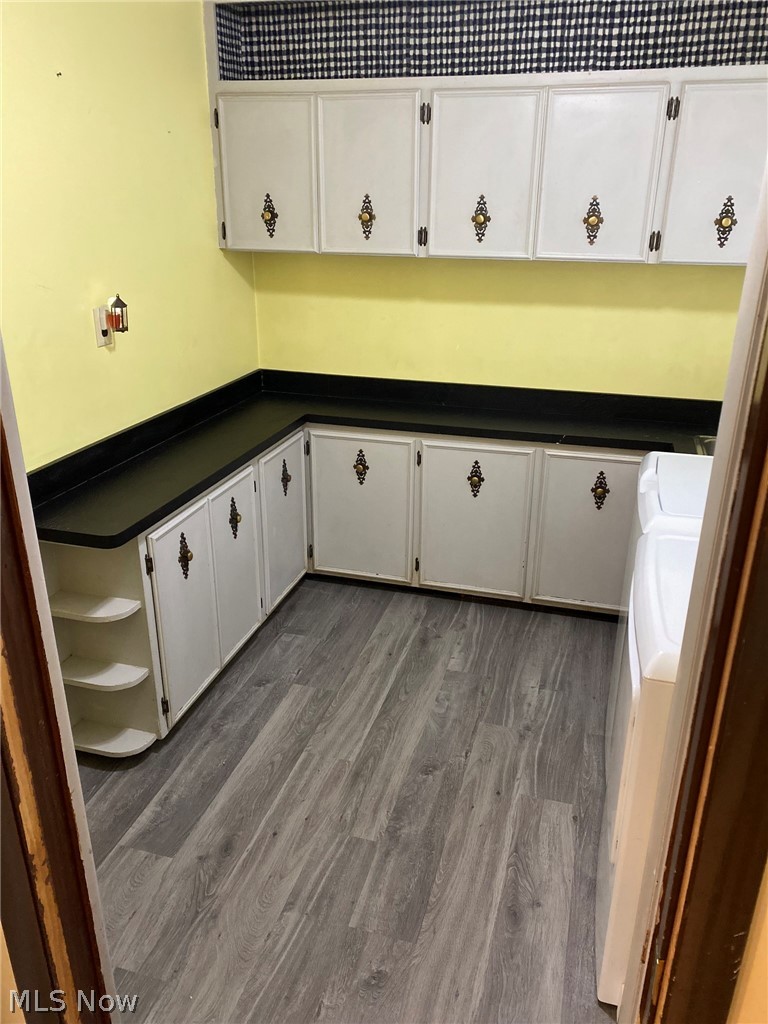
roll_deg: -0.2
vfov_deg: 67.3
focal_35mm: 26
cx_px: 384
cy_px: 512
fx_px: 769
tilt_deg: -21.2
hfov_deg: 53.1
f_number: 1.8
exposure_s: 1/60
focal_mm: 4.25
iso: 400
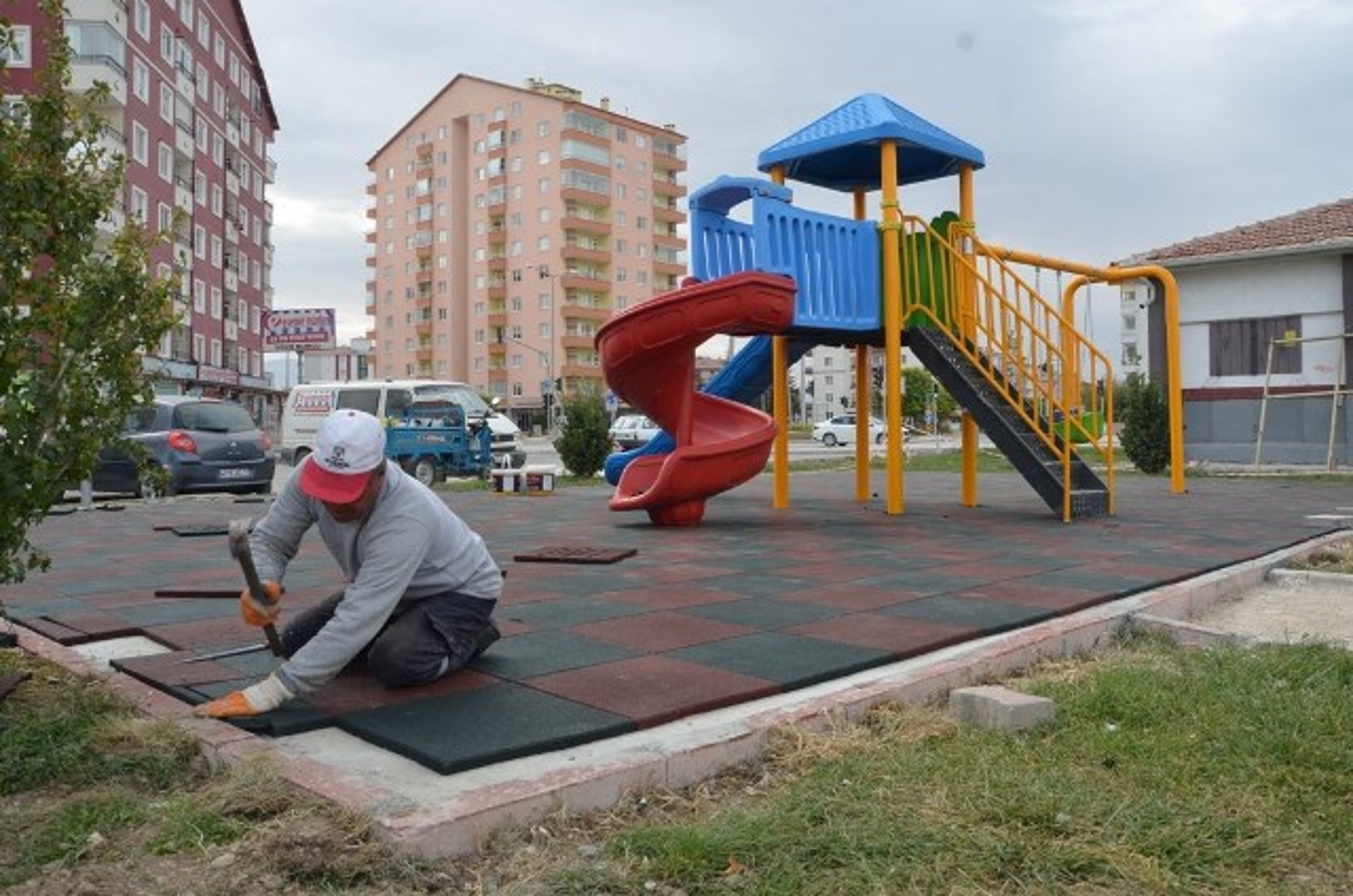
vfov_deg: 47.7
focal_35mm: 27
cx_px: 676
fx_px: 1013
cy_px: 448
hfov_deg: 67.5
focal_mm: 18
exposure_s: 1/250
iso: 200
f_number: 8
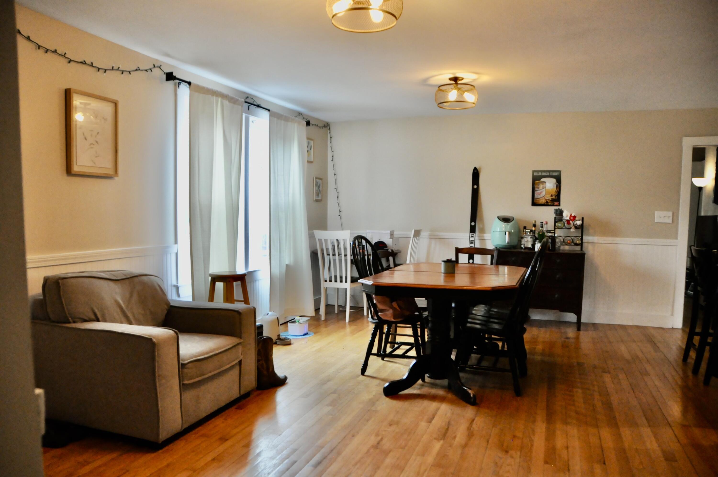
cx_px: 359
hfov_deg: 67.4
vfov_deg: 47.8
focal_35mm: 27
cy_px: 238
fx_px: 538
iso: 1600
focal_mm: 18
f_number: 3.5
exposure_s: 1/125
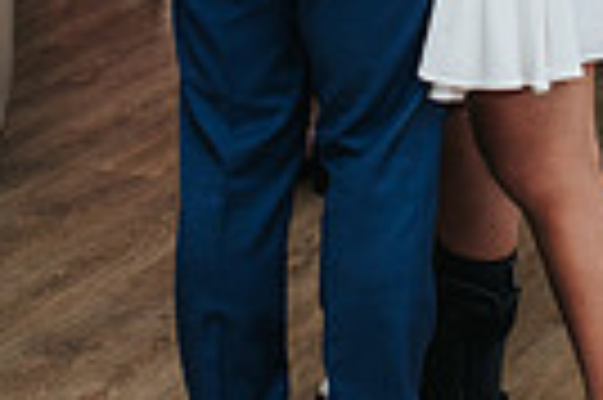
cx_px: 298
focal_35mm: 158
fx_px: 2643
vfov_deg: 8.4
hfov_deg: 13.0
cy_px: -229
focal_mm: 35
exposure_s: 1/200
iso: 800
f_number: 3.2
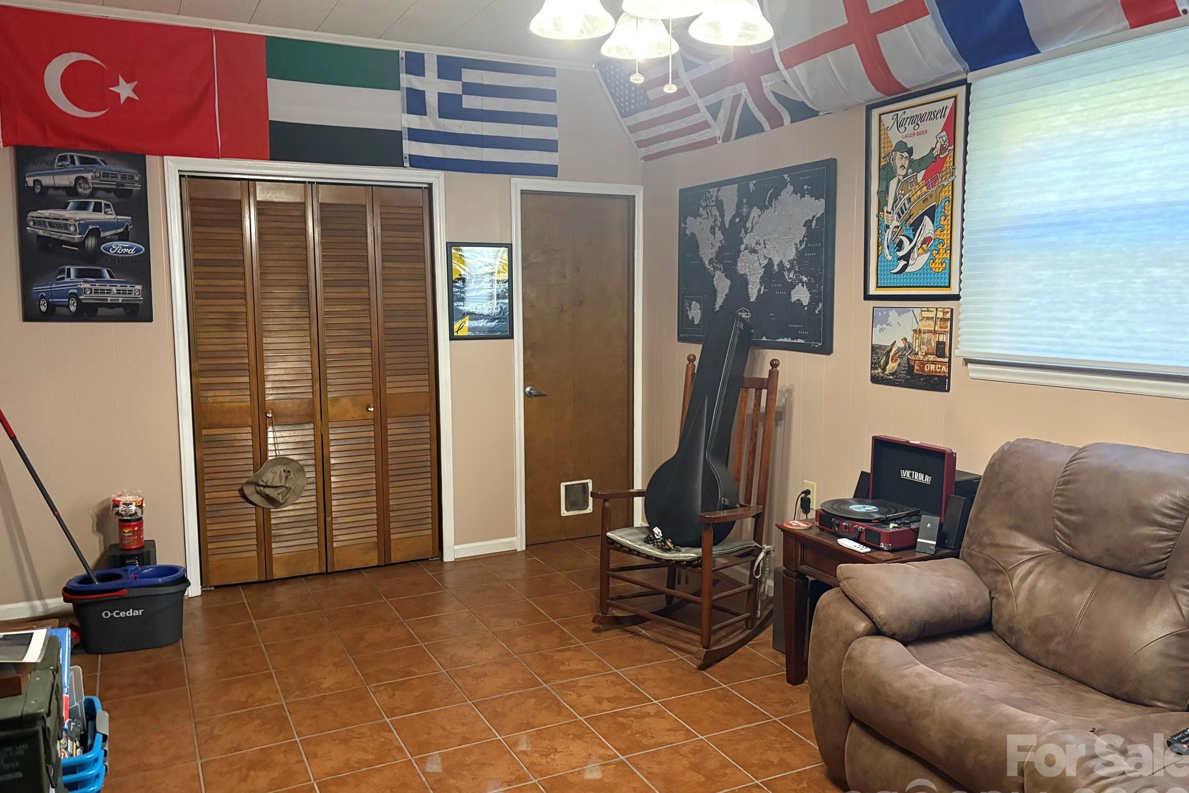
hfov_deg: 65.5
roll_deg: +0.7
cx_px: 583
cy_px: 391
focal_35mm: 28
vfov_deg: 46.4
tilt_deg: -4.9
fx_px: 925
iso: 500
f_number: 1.6
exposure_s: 1/30
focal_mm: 5.96
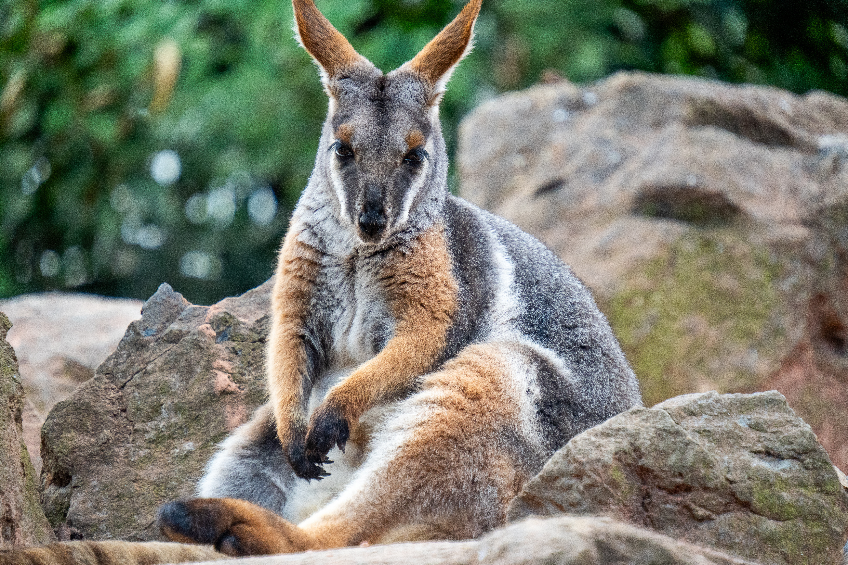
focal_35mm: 314
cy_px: 282
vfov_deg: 4.4
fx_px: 7384
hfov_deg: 6.6
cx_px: 424
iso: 1600
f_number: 6.3
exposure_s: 1/400
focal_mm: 209
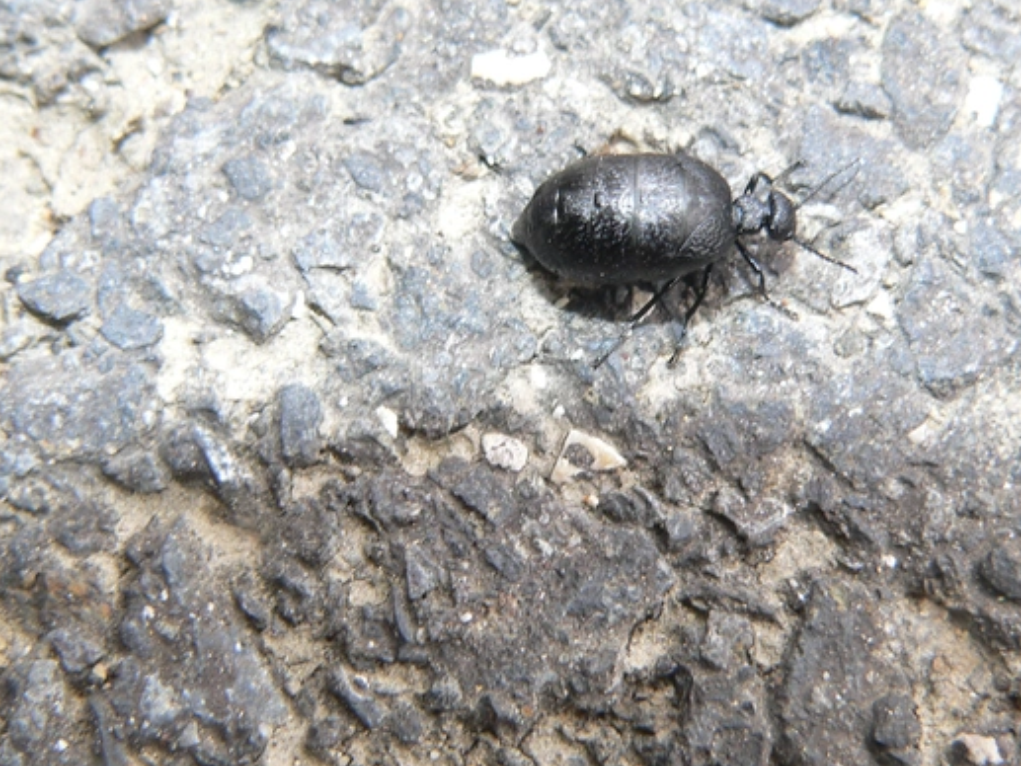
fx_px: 2921
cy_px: 357
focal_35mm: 99
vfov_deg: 14.9
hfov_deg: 19.8
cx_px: 541
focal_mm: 13.3
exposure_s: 1/80
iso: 100
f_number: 4
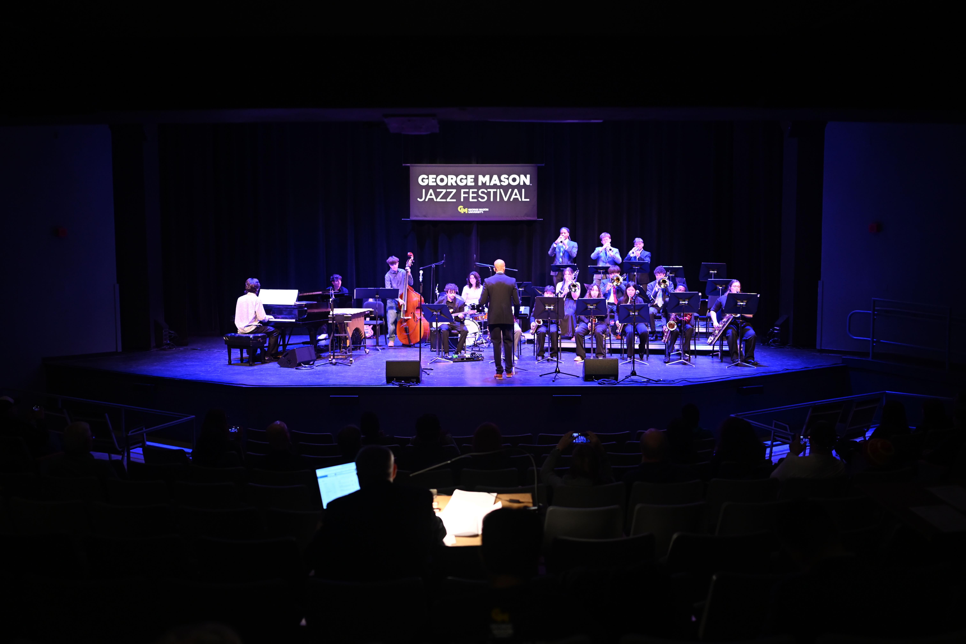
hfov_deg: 54.4
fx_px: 939
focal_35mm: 35
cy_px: 322
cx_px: 483
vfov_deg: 37.9
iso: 1800
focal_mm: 35
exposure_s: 1/125
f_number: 1.8
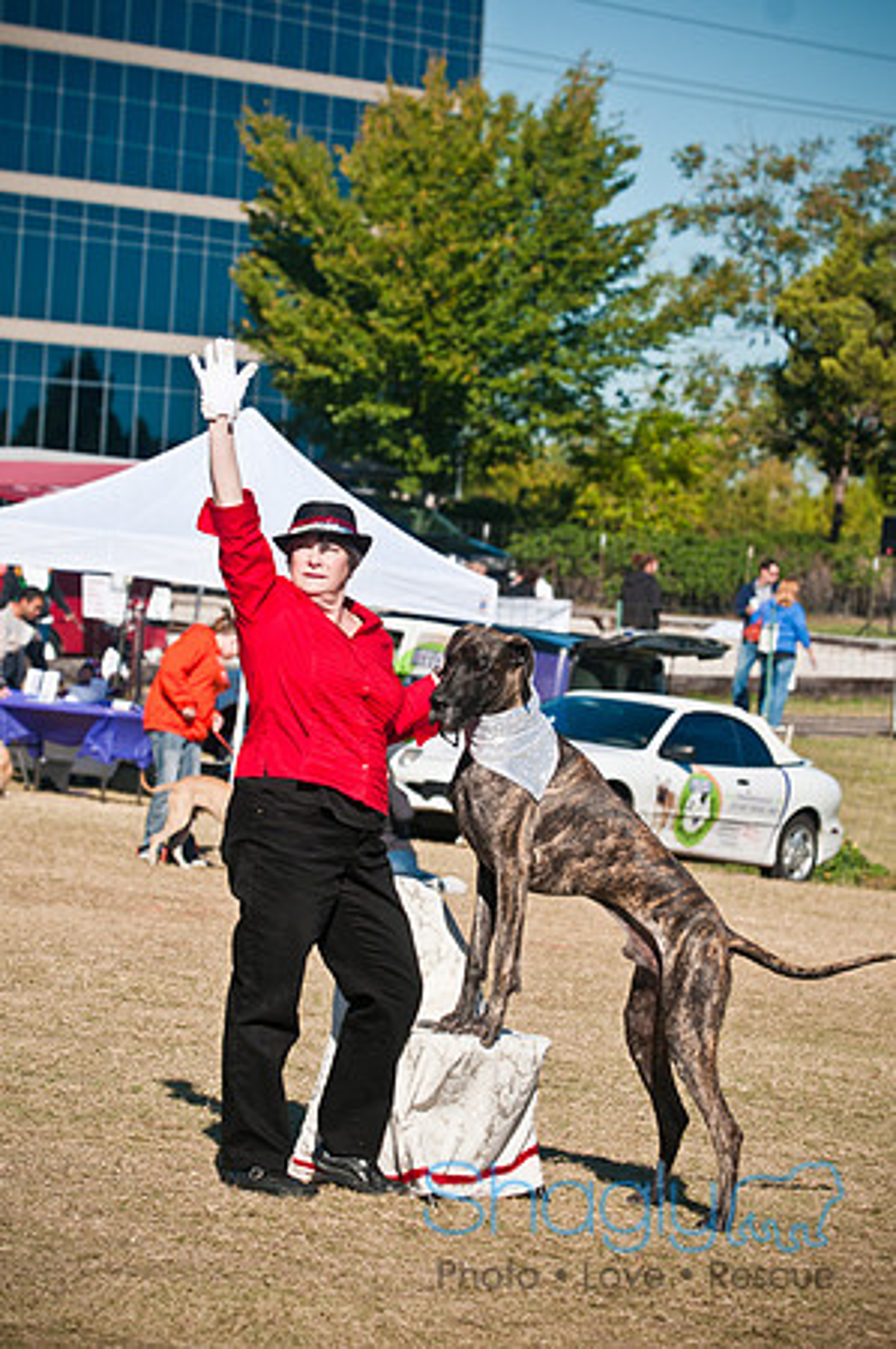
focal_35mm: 168
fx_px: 6286
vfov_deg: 12.2
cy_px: 674
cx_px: 448
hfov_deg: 8.2
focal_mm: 112
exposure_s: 1/2500
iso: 400
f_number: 5.6
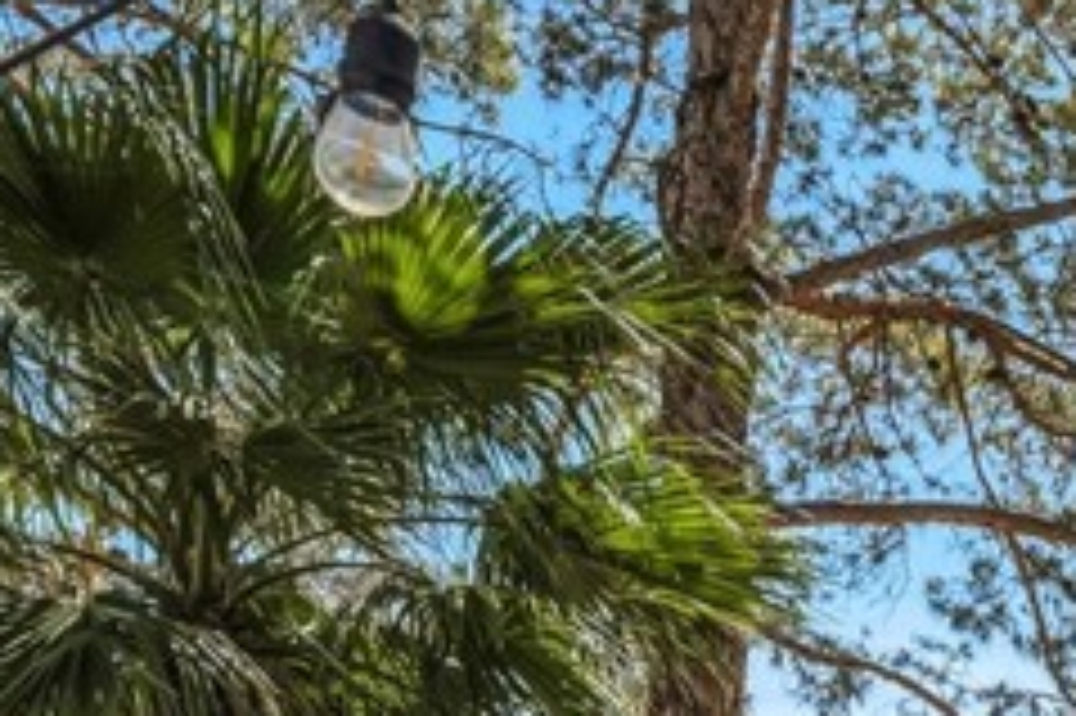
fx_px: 2718
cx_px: 2057
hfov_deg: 17.3
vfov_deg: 12.9
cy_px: 1470
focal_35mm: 91
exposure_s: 1/1600
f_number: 7.1
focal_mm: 20
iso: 800
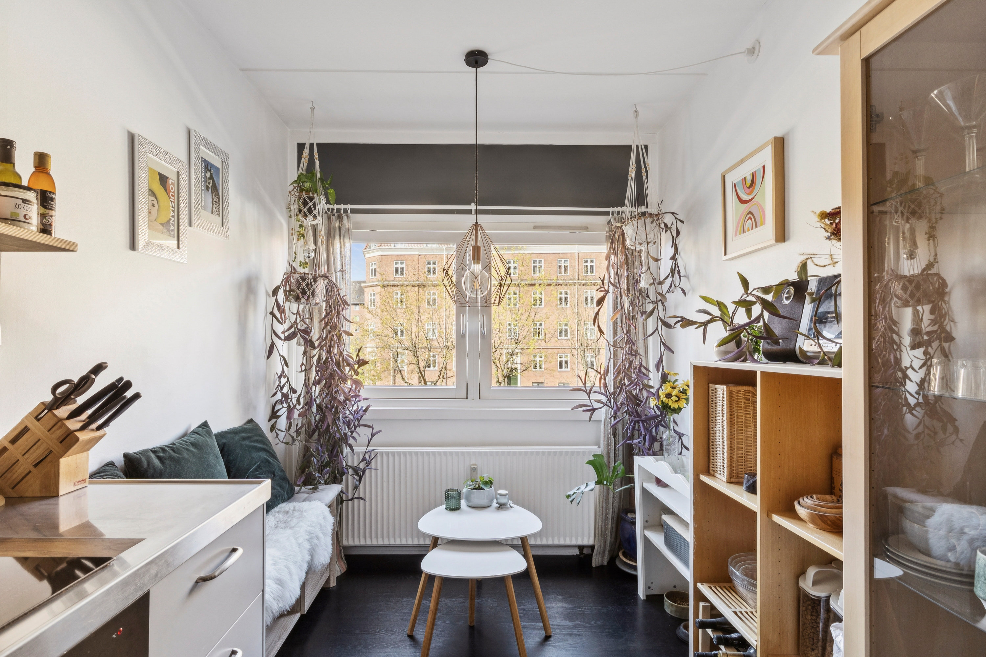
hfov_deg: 90.5
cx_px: 493
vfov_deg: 67.8
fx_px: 489
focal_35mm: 18
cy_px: 328
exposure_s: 1/80
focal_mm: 11.9
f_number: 7.1
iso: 400
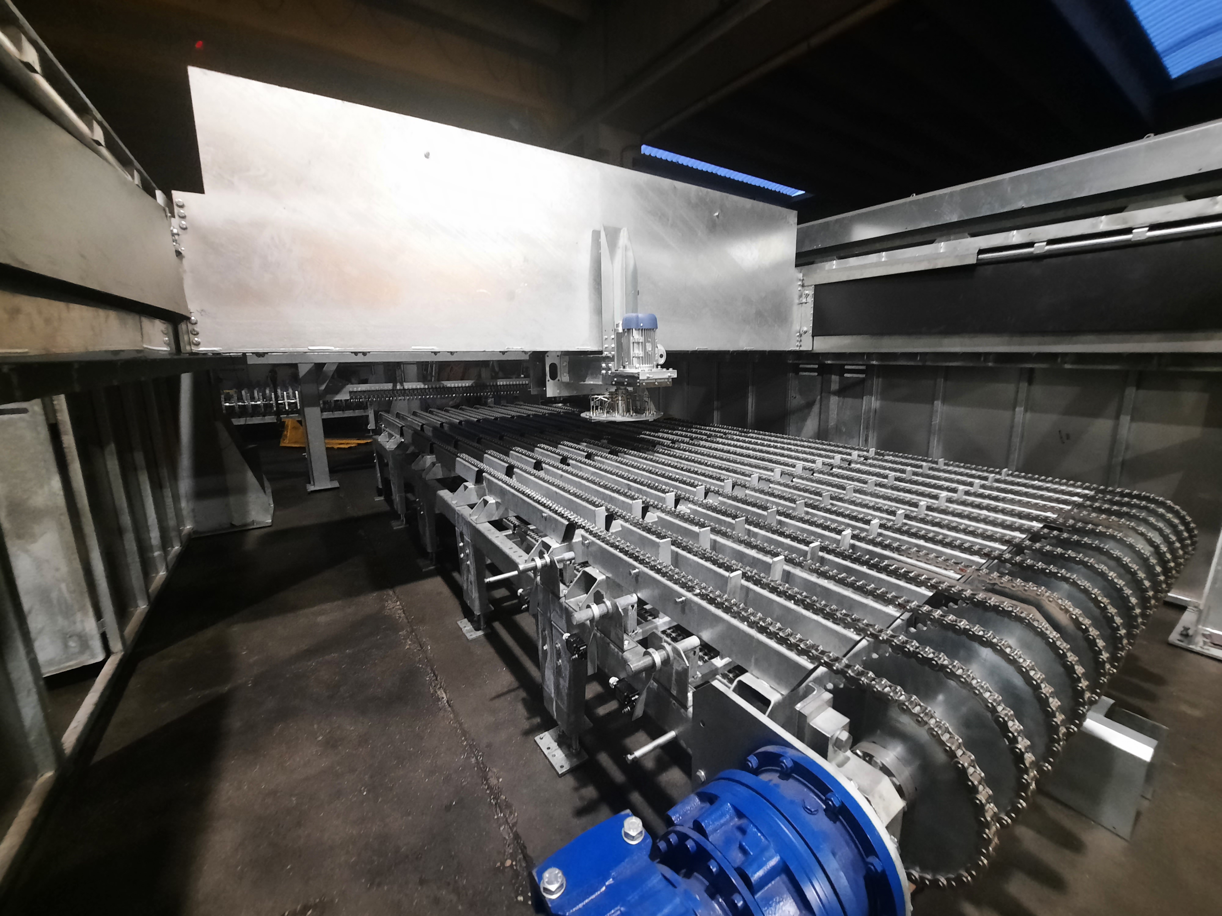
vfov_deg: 89.9
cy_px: 458
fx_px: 459
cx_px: 611
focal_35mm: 13
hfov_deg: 106.2
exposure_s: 1/25
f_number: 2.2
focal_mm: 1.74
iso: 400
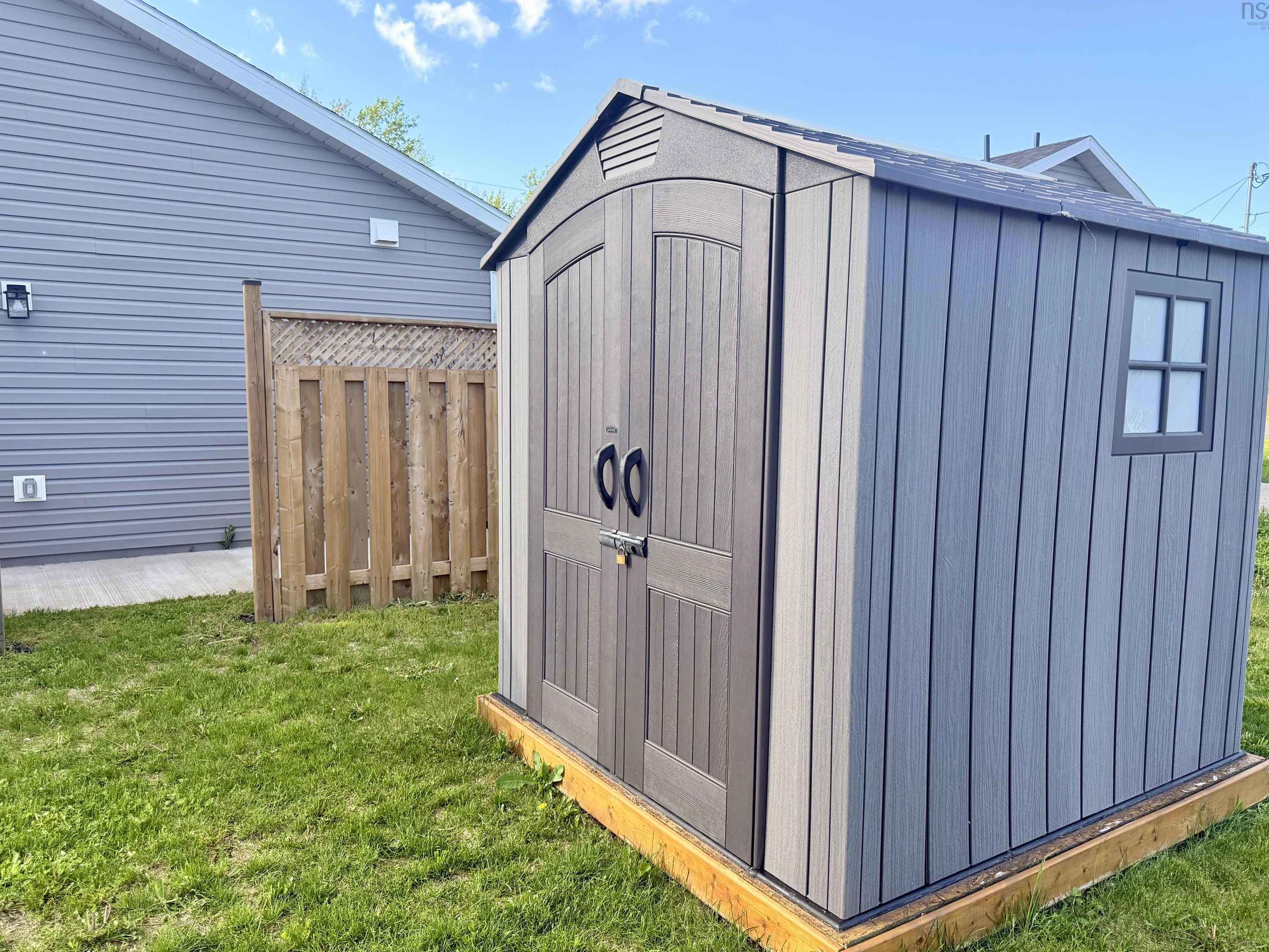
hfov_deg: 69.4
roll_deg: -0.1
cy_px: 483
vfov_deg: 54.9
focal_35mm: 25
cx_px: 654
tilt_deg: -6.2
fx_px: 917
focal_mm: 6.76
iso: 100
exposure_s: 1/1139
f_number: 1.78
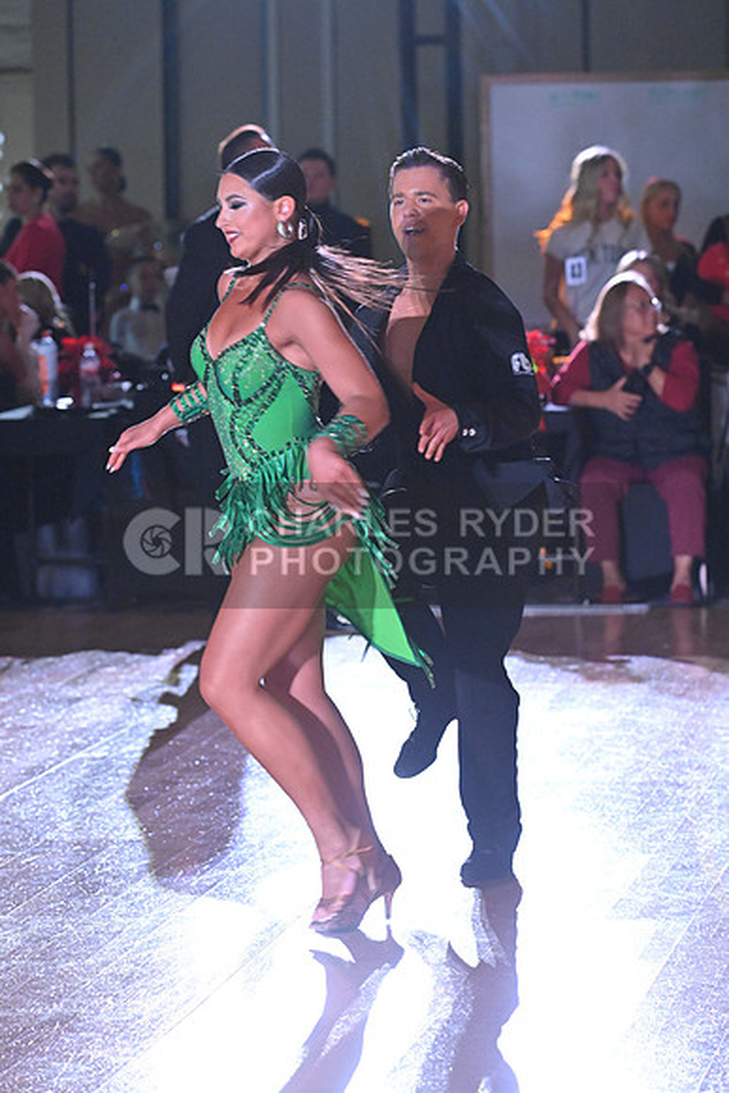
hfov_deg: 9.5
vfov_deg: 14.2
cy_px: 546
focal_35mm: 145
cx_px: 364
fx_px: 4401
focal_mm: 145
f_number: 5.6
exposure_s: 1/320
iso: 6400
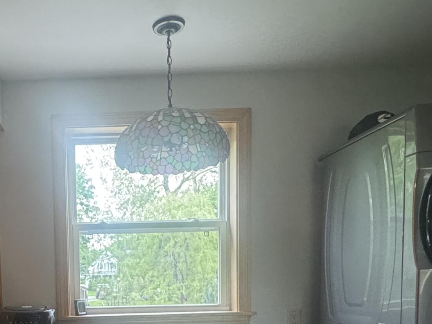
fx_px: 474
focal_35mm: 38
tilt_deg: -4.2
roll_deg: +1.3
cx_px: 74
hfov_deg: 45.9
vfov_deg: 34.7
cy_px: 315
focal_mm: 2.22
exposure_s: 1/60
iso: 640
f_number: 2.2
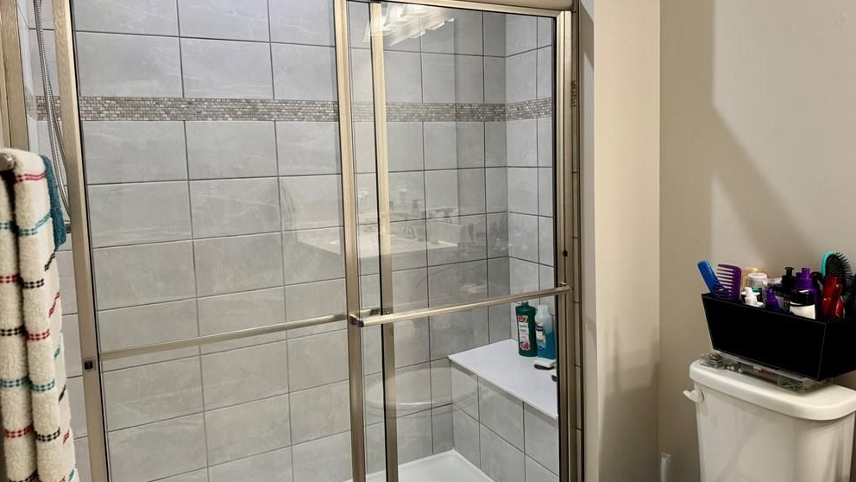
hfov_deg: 69.9
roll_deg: +2.3
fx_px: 613
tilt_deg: -6.3
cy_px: 212
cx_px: 431
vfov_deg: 42.8
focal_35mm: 27
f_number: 1.78
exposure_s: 1/120
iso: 160
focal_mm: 6.76
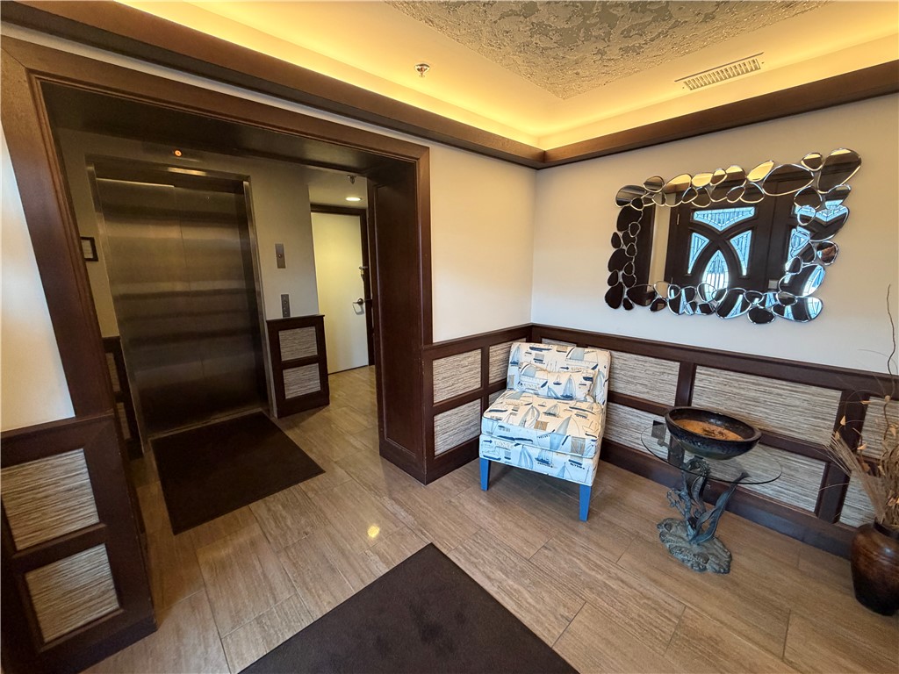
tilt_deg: -11.0
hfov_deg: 102.1
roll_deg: +1.0
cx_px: 450
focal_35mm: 14
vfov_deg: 85.7
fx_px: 364
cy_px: 337
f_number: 2.2
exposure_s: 1/60
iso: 320
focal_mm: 2.22
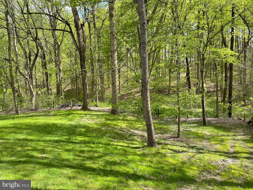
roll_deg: +1.8
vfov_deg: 53.1
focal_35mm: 26
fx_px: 190
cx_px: 126
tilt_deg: -7.0
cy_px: 95
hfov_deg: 67.3
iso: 32
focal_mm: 4.2
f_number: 1.6
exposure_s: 1/882
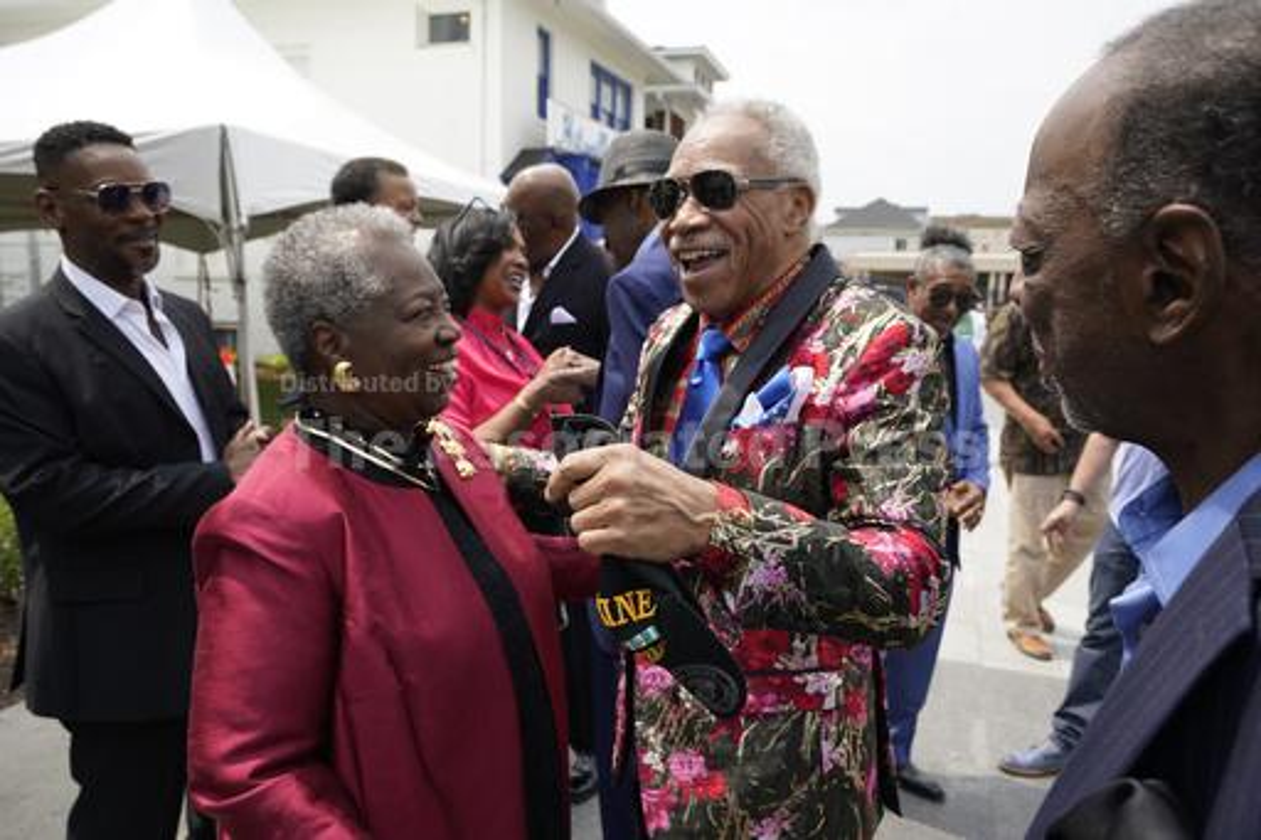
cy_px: 420
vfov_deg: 49.5
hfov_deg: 69.4
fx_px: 910
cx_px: 630
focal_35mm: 26
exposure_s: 1/1600
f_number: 6.3
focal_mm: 26
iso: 800
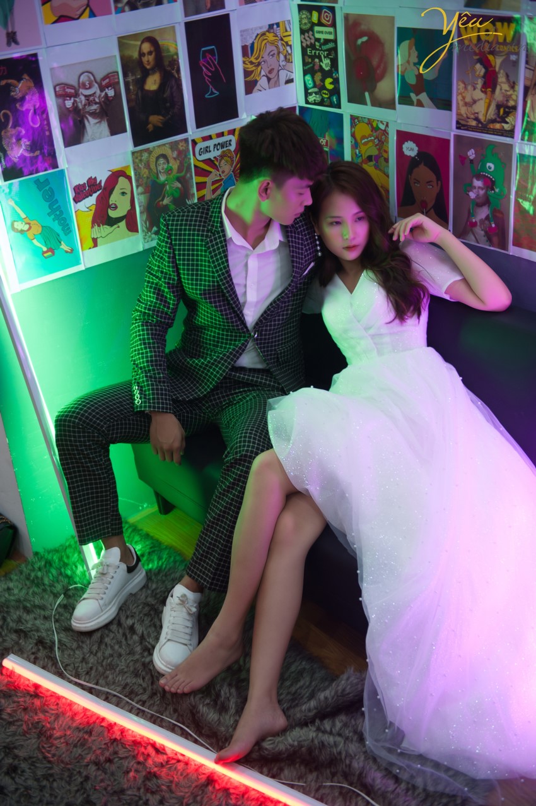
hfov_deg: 28.0
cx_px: 268
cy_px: 403
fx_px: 1073
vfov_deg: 41.1
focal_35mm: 48
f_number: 2.8
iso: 500
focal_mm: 48
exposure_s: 1/100
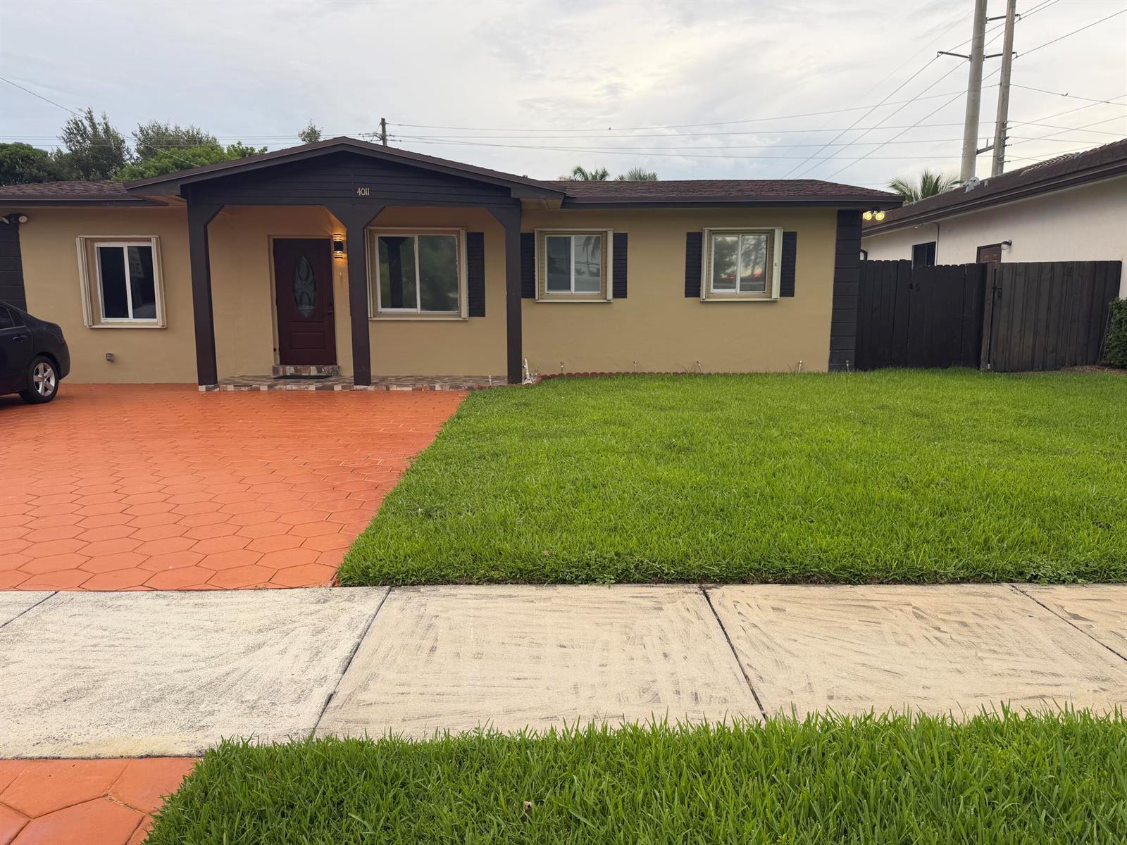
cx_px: 564
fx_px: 781
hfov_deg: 71.6
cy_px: 422
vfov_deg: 56.8
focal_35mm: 24
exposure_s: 1/401
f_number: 1.78
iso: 80
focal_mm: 6.76
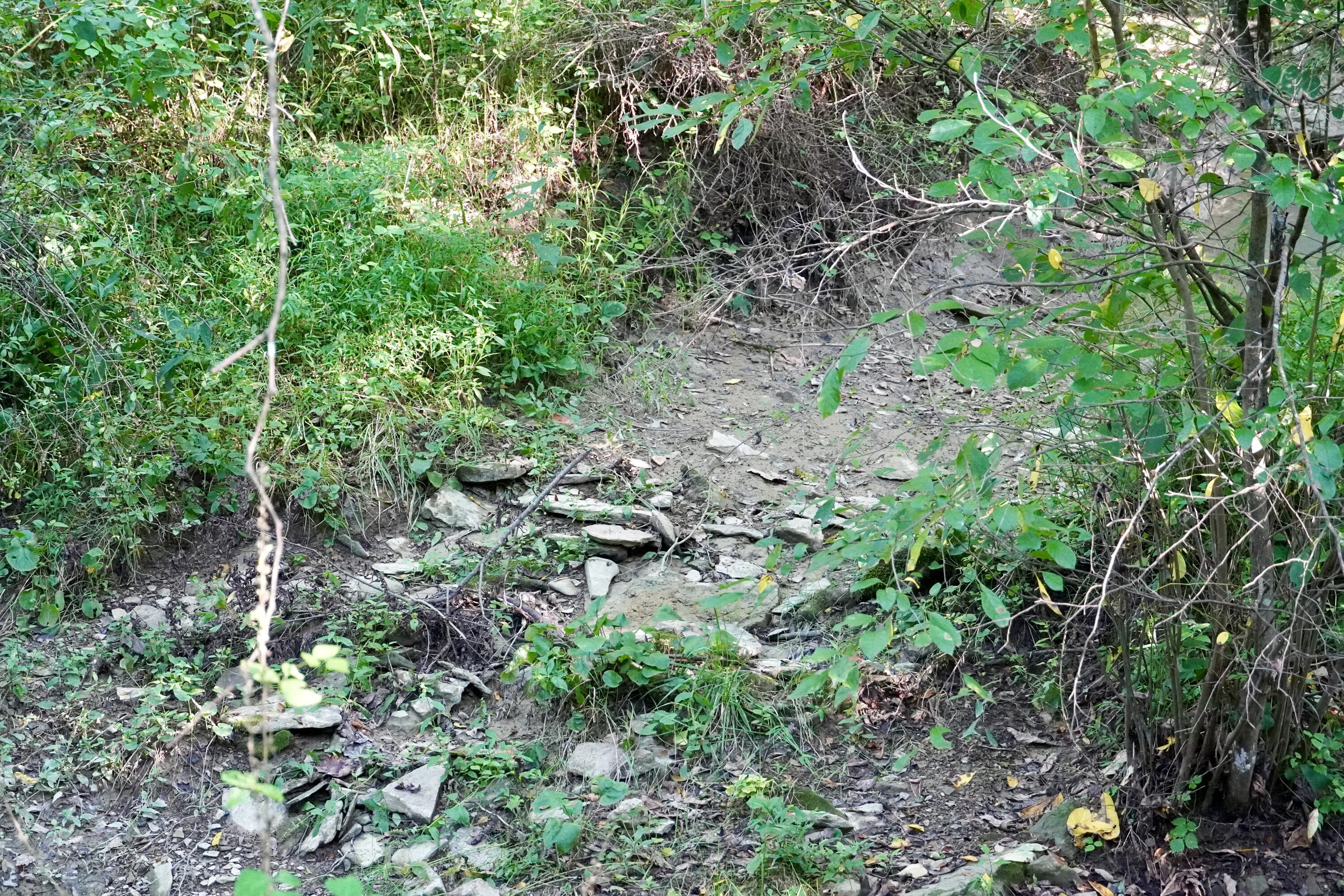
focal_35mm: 90
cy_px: 448
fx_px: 3360
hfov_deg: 22.6
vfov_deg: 15.2
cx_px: 672
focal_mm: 60
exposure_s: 1/160
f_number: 5.6
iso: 5000
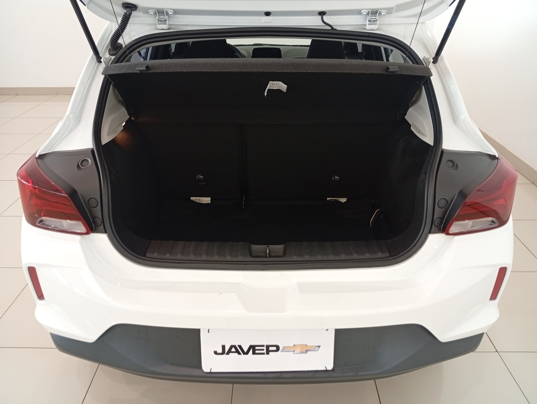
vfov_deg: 51.5
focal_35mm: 27
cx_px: 268
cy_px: 202
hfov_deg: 65.2
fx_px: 419
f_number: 1.8
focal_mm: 3.98
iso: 178
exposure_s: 1/30
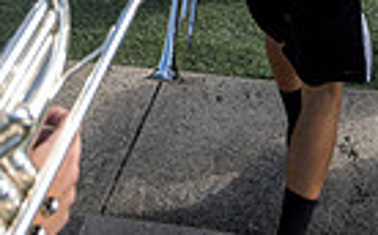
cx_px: 211
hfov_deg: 25.8
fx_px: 823
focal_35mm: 80
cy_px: -301
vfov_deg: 13.0
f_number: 4.5
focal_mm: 24
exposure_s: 1/1250
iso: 250
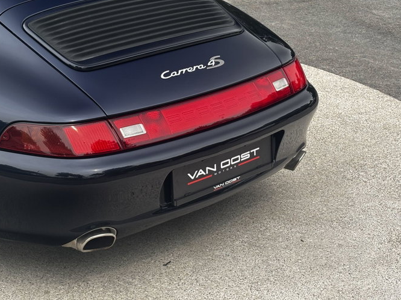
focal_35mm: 80
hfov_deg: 24.3
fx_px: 926
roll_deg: +0.4
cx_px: 136
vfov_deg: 18.4
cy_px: 117
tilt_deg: -17.6
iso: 32
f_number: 1.6
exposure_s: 1/374
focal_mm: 5.96
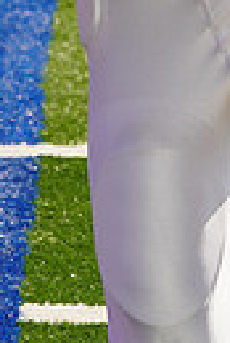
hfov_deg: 1.8
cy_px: -237
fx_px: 7158
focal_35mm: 749
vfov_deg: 2.7
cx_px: 259
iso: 100
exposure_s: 1/250
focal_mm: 168
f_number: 10
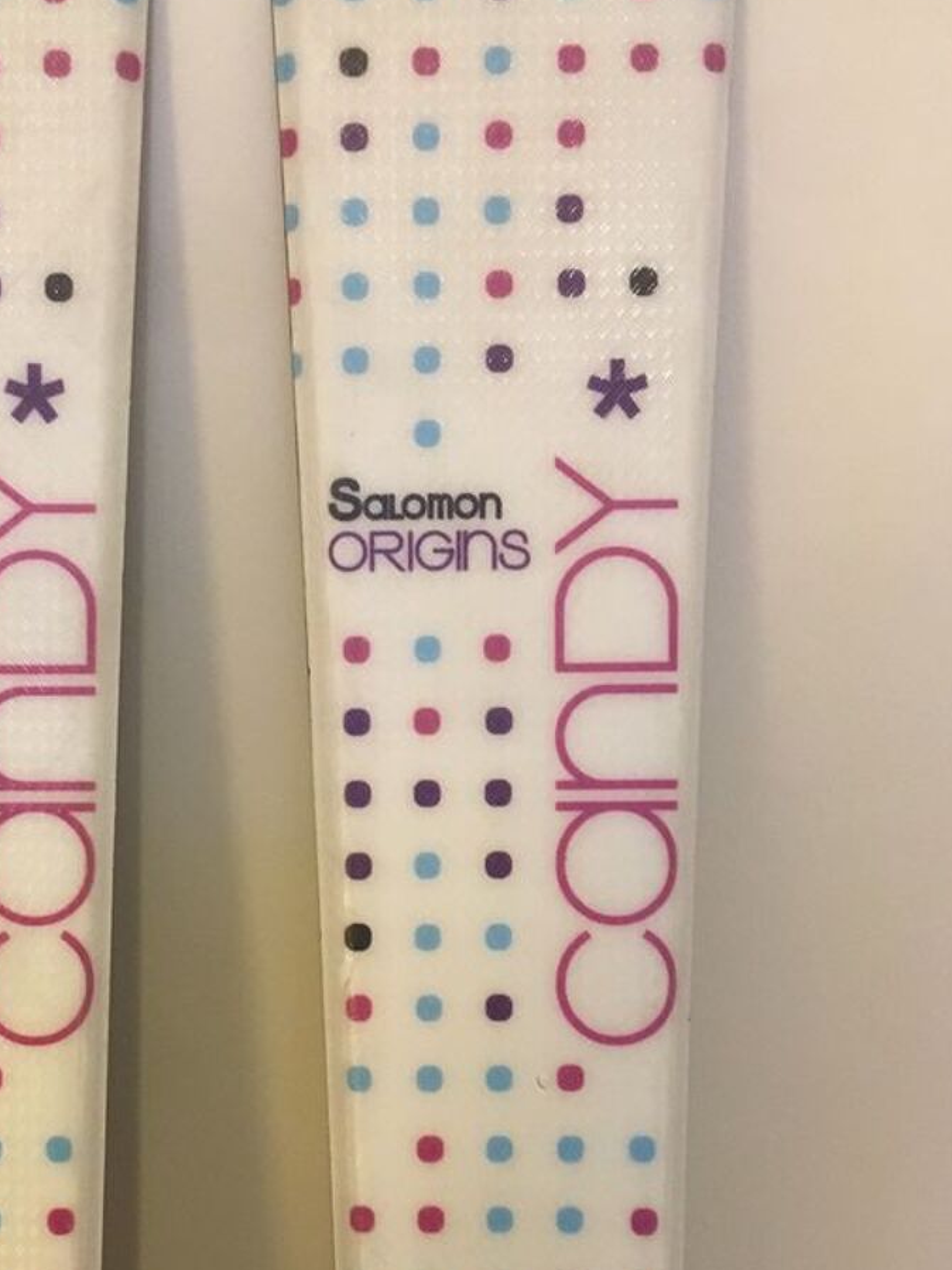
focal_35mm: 43
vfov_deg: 43.3
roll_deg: -0.1
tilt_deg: -16.8
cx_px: 267
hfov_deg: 33.1
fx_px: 1577
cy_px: 830
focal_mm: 4.15
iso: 200
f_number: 2.2
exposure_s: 1/25
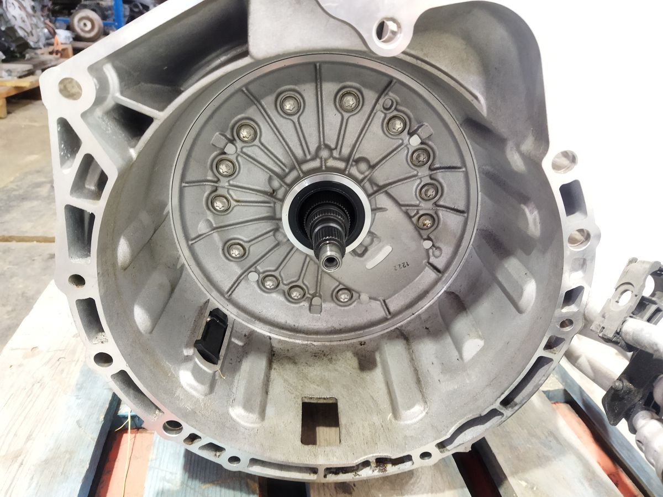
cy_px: 248
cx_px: 332
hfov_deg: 65.3
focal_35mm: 27
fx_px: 517
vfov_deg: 51.4
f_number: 1.79
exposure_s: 1/20
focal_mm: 4.71
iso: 494
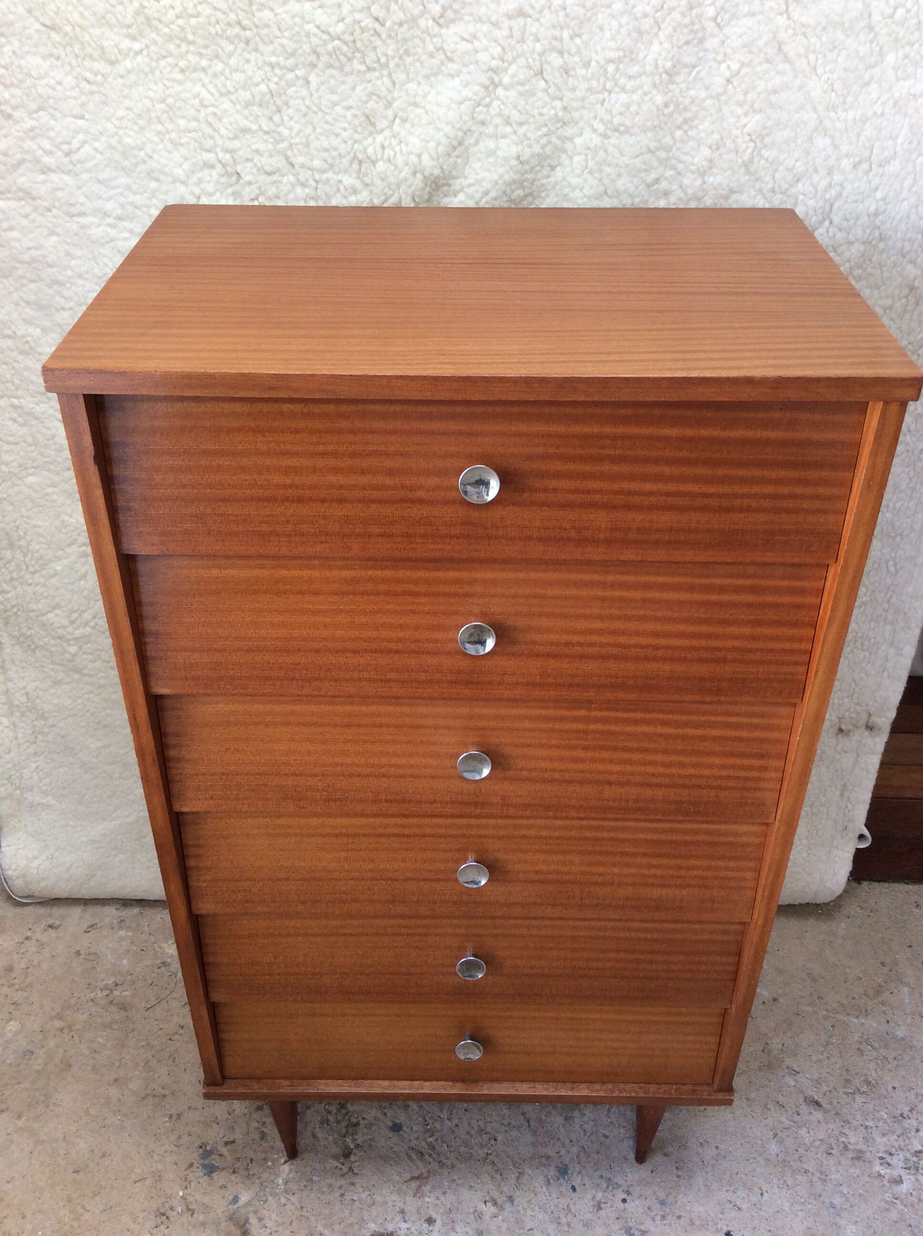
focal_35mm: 32
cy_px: 618
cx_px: 462
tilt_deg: -35.0
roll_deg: +1.4
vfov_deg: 56.9
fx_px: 1141
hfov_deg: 44.1
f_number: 2.4
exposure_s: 1/33
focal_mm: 3.3
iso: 40
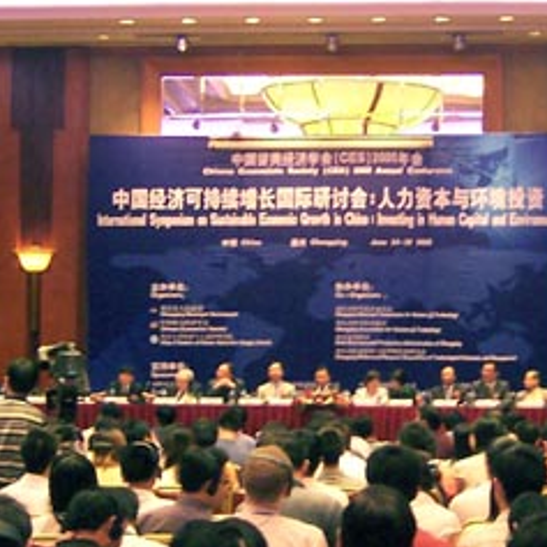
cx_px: 344
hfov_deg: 18.5
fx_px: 1681
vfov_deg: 18.5
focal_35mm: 94
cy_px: 271
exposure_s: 1/8
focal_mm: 5.6
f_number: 2.8
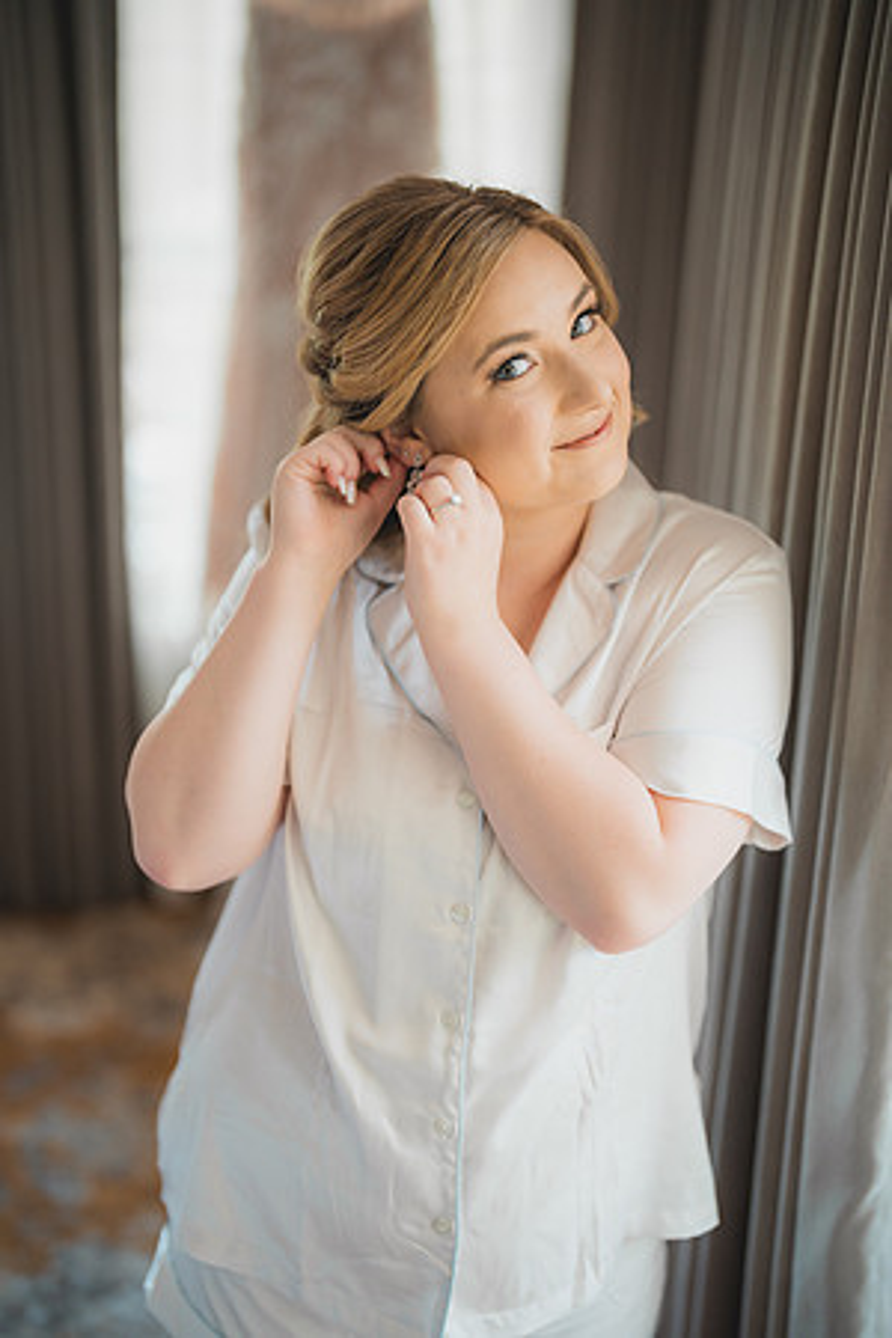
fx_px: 1858
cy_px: 669
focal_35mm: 50
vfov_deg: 39.6
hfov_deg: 27.0
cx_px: 446
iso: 400
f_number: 1.2
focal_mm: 50
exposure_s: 1/400
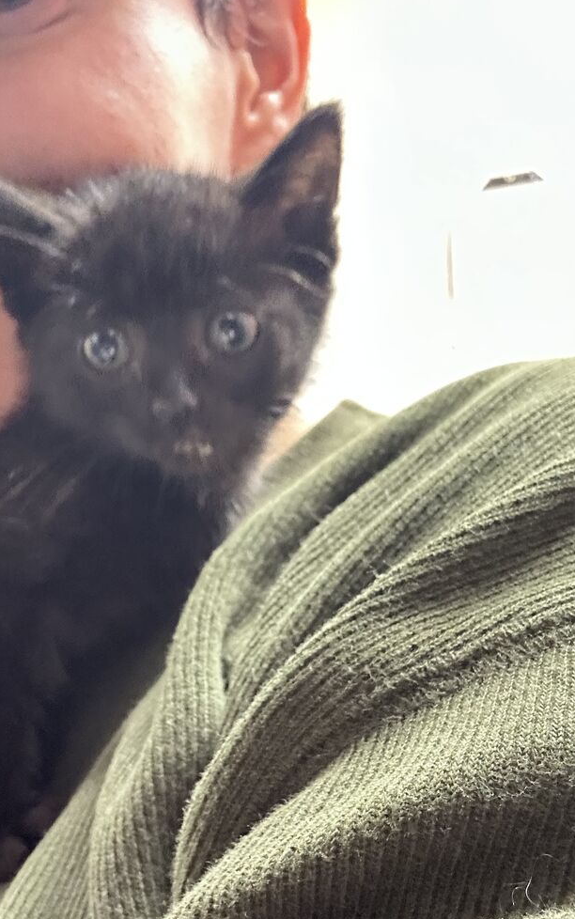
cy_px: 538
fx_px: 977
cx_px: 256
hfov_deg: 32.8
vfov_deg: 50.1
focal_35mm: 39
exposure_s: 1/22
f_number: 1.9
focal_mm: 2.69
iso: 640
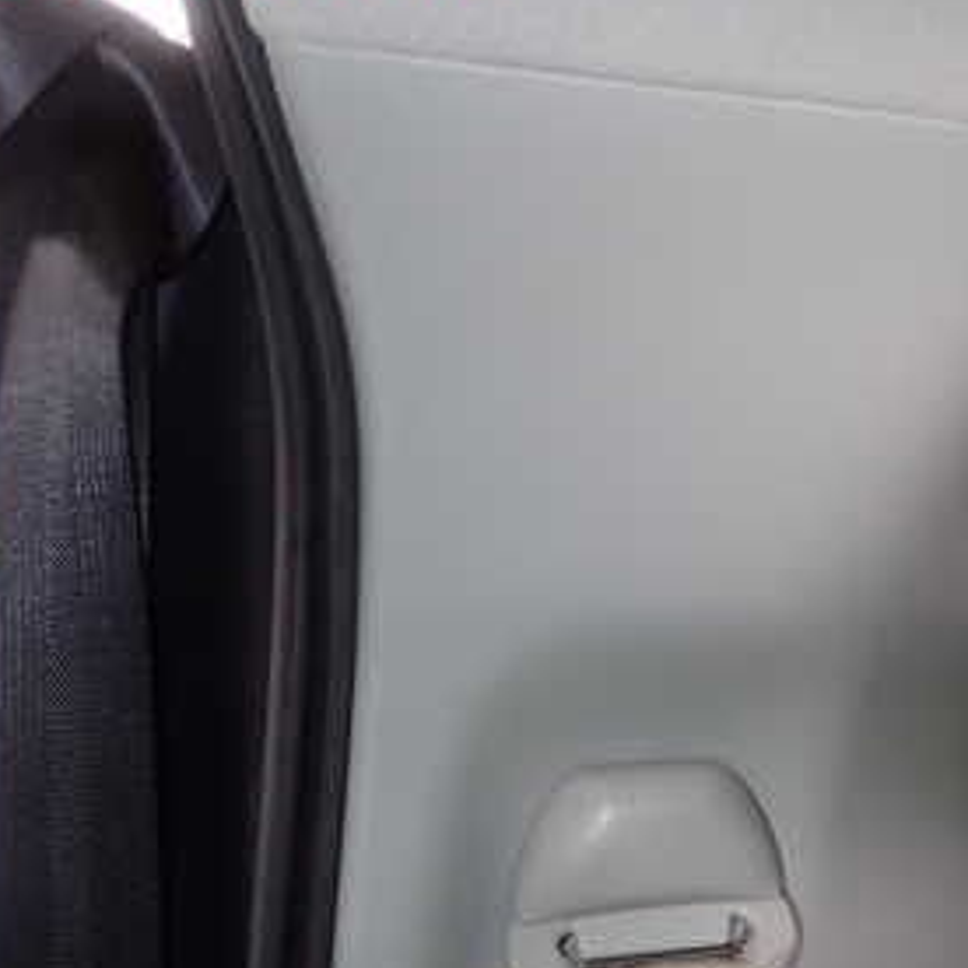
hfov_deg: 33.2
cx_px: 901
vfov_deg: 34.8
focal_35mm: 48
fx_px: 1519
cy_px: 684
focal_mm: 4.5
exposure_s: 1/30
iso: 200
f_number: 2
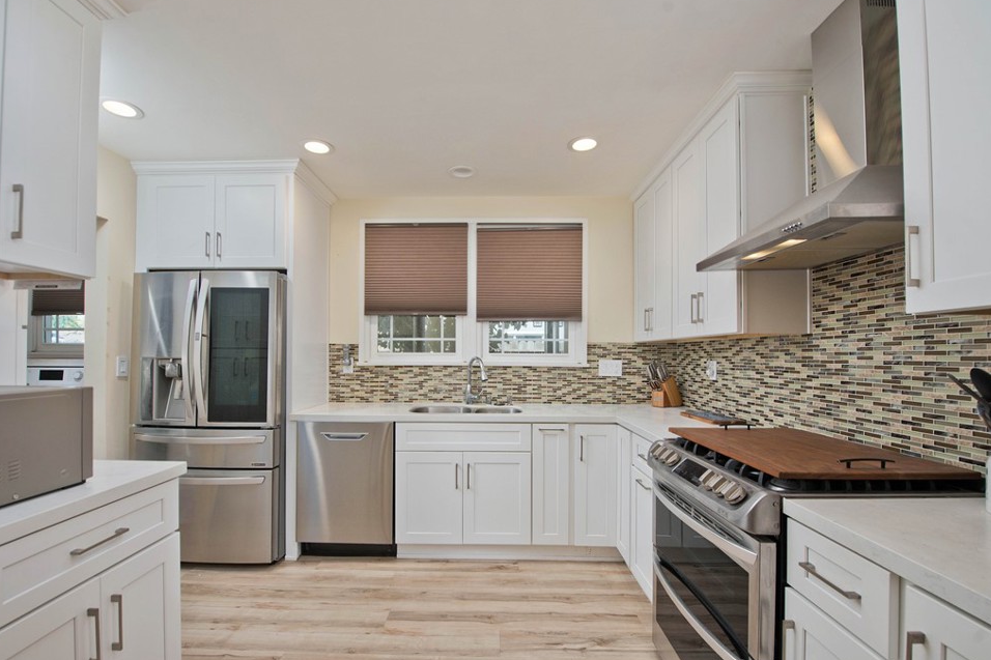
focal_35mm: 15
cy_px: 338
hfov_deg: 100.3
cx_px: 472
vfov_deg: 77.3
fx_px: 413
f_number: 5.6
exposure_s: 1/400
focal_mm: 14
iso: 400
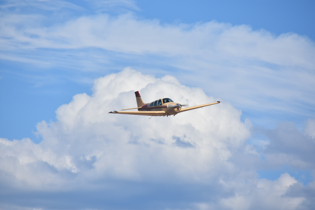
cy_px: 105
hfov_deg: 4.6
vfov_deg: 3.1
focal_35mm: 450
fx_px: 3937
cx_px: 158
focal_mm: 300
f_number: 8
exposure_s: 1/1000
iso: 200
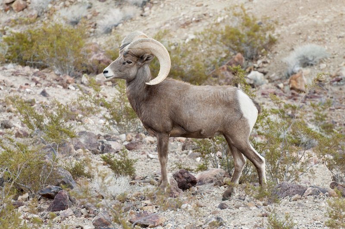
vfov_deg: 6.5
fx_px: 2010
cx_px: 172
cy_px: 114
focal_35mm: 210
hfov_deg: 9.8
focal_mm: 140
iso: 1600
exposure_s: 1/320
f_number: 8
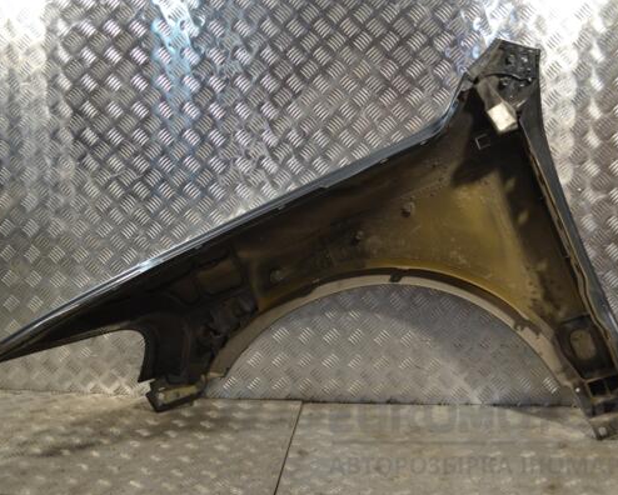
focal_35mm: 41
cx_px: 305
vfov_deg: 36.5
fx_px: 750
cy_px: 248
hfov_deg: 44.8
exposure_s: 1/30
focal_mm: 24
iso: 110
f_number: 4
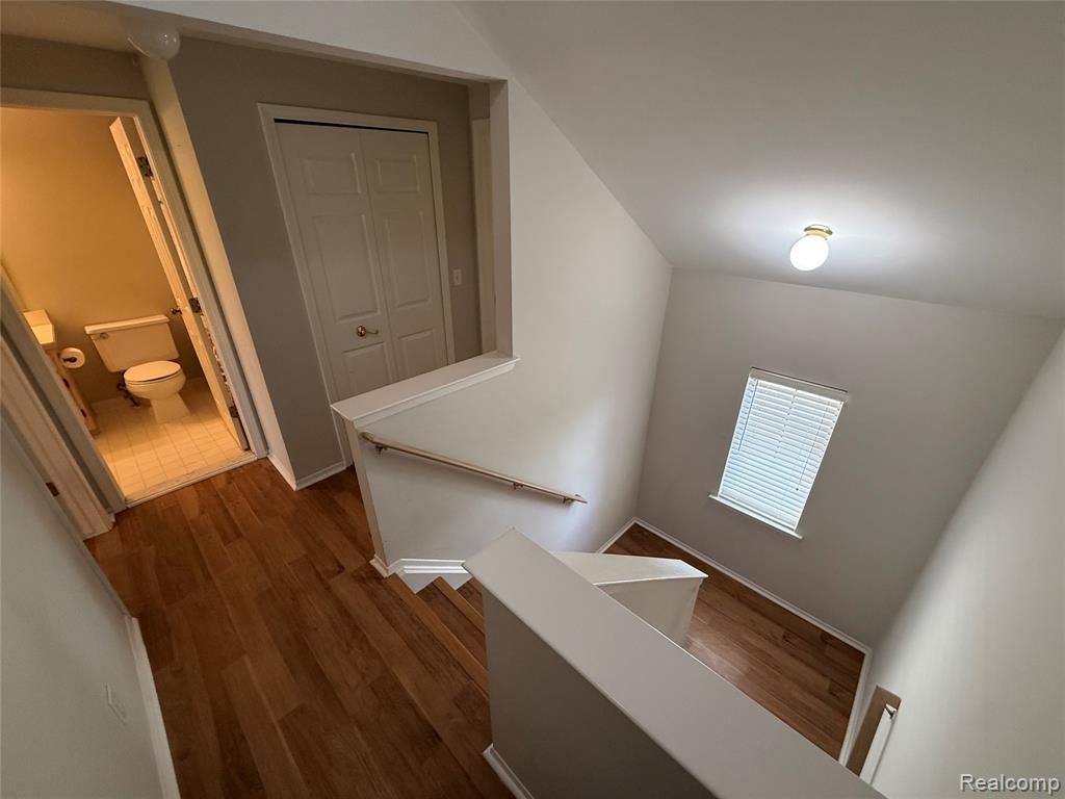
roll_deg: +0.3
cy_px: 400
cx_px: 532
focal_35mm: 14
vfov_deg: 85.7
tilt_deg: -27.5
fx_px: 431
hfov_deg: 102.1
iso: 400
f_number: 2.2
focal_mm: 2.22
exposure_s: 1/120
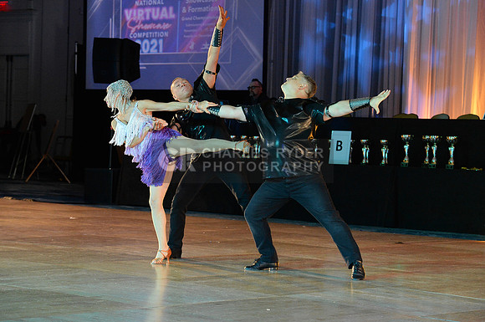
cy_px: 161
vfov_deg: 12.4
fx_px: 1480
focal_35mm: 110
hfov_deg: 18.6
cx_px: 242
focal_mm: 110
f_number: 5.6
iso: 6400
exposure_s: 1/400
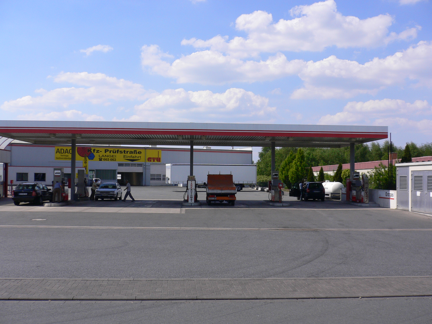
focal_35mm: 35
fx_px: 437
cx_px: 216
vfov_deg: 40.7
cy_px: 162
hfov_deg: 52.6
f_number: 5.6
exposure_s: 1/500
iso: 80
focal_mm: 5.8
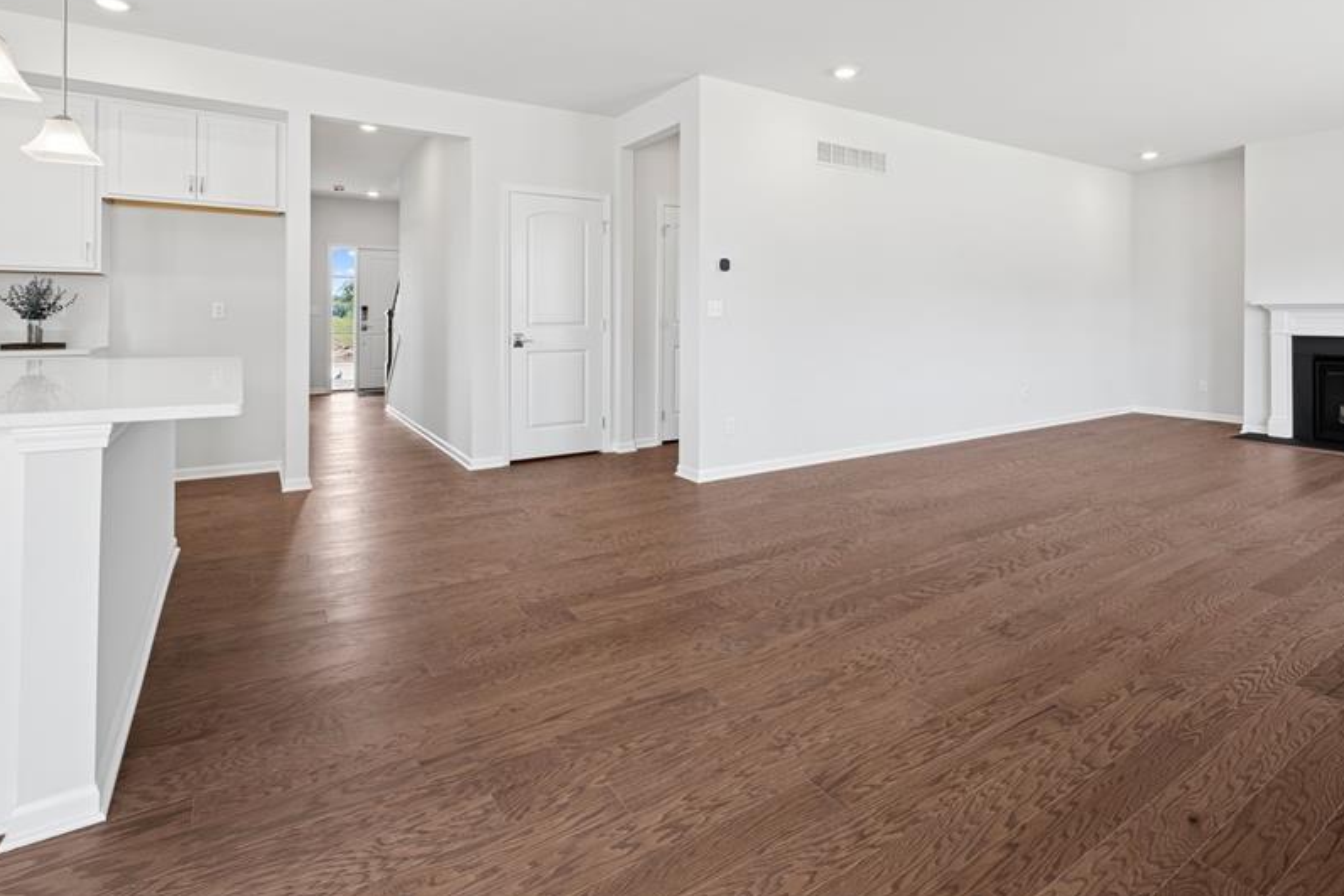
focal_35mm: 18
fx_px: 672
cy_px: 335
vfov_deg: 66.4
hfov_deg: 89.8
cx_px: 721
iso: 100
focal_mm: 14
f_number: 9
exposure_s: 1/2.5
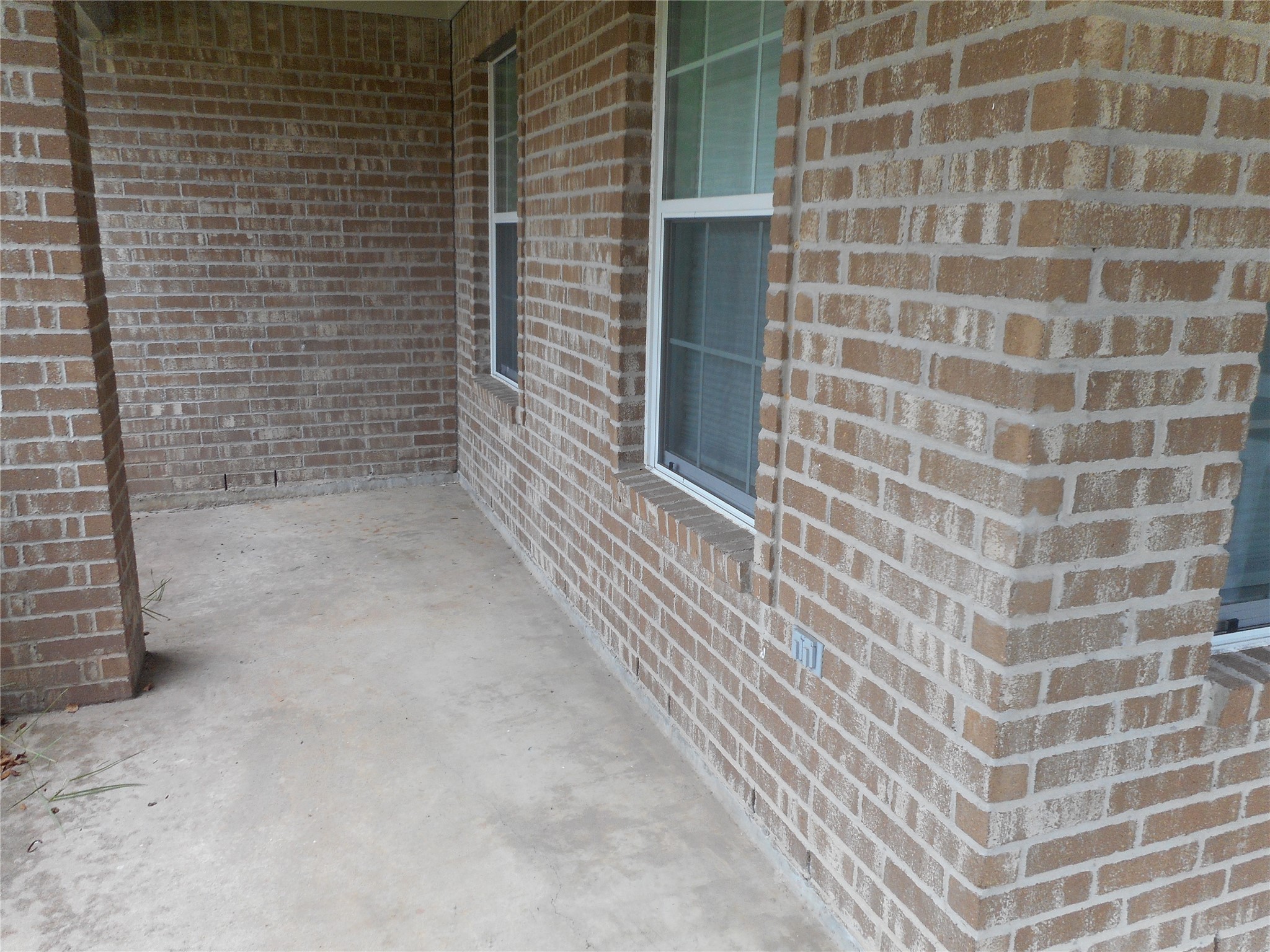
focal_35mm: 25
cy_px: 476
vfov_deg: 54.9
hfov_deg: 69.4
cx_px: 635
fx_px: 917
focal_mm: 4.5
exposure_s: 1/30
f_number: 3.7
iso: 125
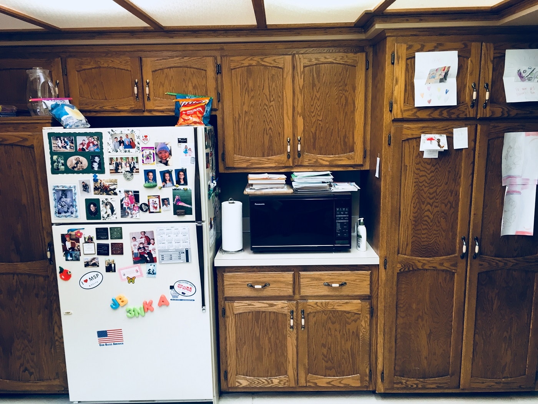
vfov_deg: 48.2
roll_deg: +1.0
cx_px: 269
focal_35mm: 29
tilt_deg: -11.1
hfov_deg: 61.7
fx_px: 451
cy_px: 202
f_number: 2.2
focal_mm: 4.15
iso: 50
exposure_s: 1/30
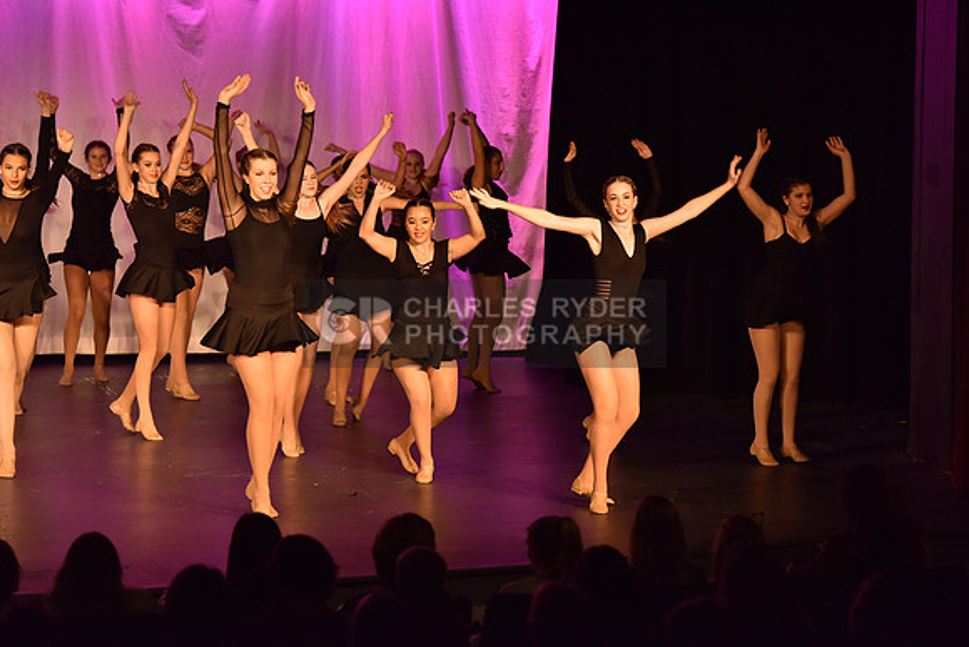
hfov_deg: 17.1
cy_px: 324
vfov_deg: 11.4
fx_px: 3231
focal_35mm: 120
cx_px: 484
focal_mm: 120
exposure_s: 1/320
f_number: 4
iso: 2000
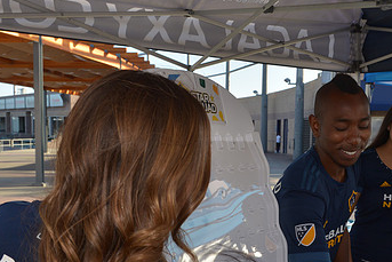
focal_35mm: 49
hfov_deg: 40.0
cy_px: 192
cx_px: 251
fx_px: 534
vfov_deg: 27.2
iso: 400
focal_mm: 29
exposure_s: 1/250
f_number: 10
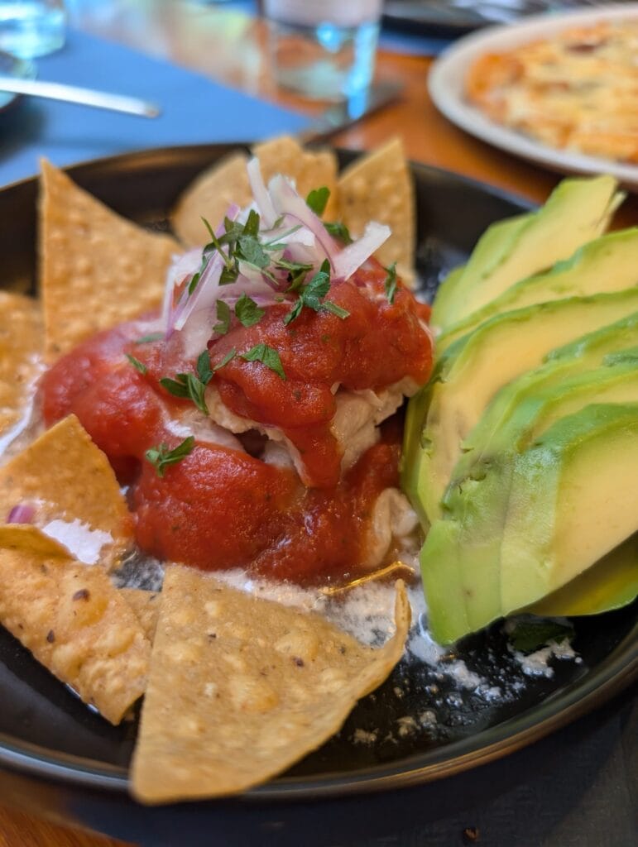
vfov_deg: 71.5
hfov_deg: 56.9
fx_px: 588
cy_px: 424
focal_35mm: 24
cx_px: 319
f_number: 1.68
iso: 401
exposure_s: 1/161
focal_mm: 6.9
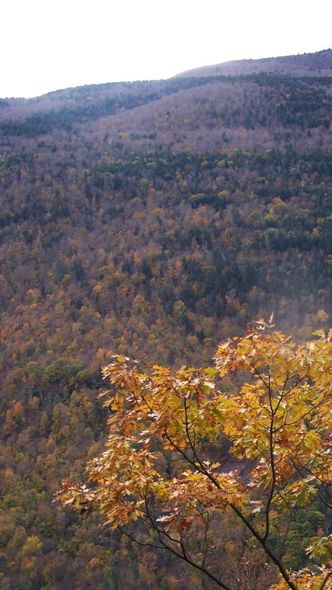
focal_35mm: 61
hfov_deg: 19.3
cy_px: 328
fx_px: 954
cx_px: 305
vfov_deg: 34.3
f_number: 2.8
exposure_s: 1/320
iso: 80
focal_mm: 6.3
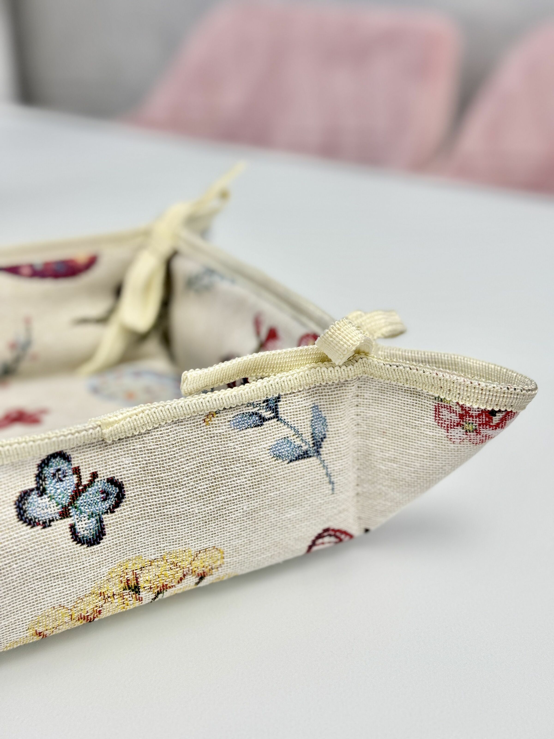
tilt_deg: -23.2
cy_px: 370
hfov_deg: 30.3
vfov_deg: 39.7
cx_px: 277
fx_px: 1024
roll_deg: +0.0
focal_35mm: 48
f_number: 1.78
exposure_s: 1/100
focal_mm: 6.86
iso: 50
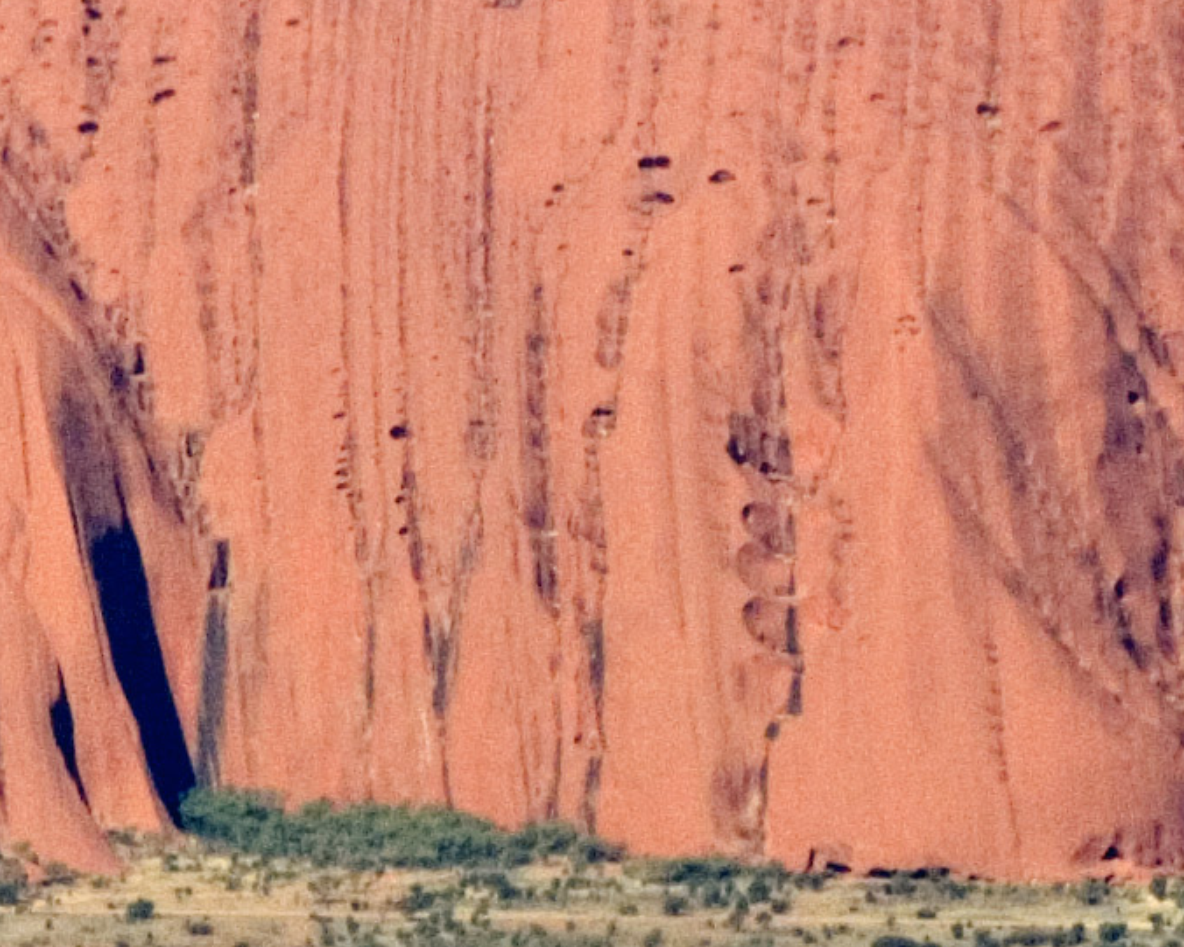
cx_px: 515
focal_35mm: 646
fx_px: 22640
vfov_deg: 2.4
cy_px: 497
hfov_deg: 3.0
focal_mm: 80
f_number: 9
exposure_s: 1/640
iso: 200
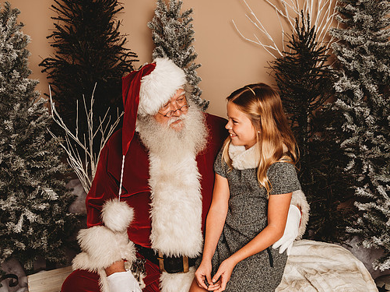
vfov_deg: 36.8
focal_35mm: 39
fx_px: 439
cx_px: 203
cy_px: 144
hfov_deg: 47.9
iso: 100
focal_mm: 35
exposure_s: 1/160
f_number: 4
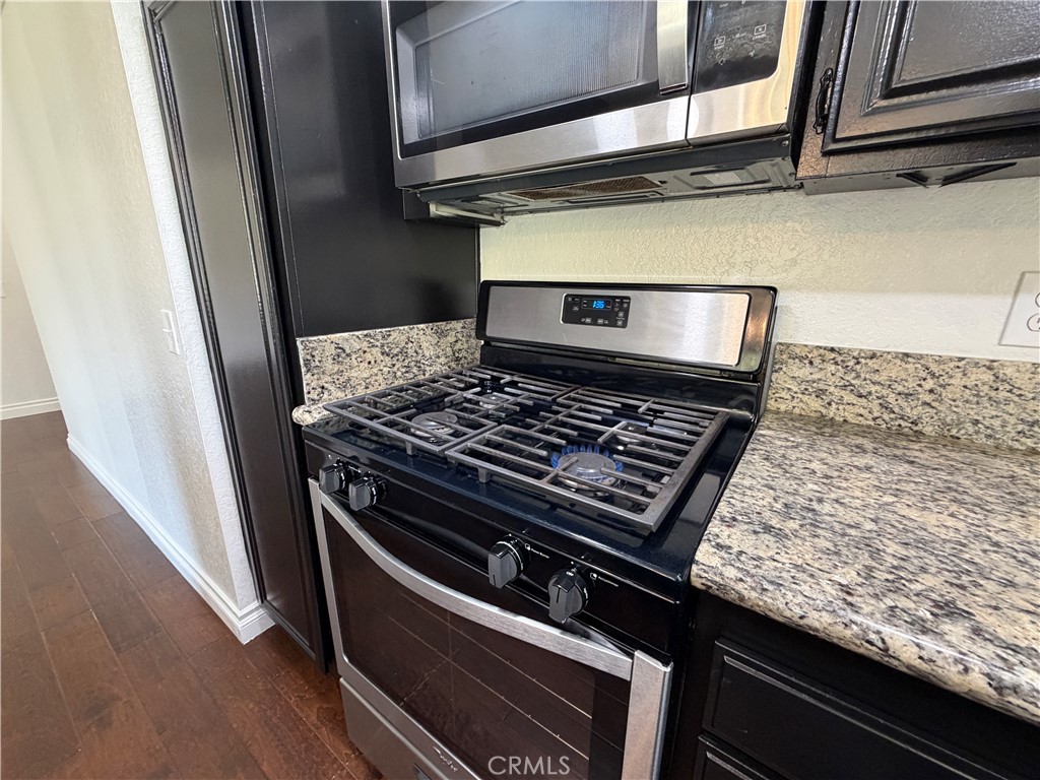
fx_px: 421
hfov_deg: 102.1
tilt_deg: -15.5
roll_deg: +0.6
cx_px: 520
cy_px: 390
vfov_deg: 85.7
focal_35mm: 14
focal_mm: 2.22
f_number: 2.2
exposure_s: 1/60
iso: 320
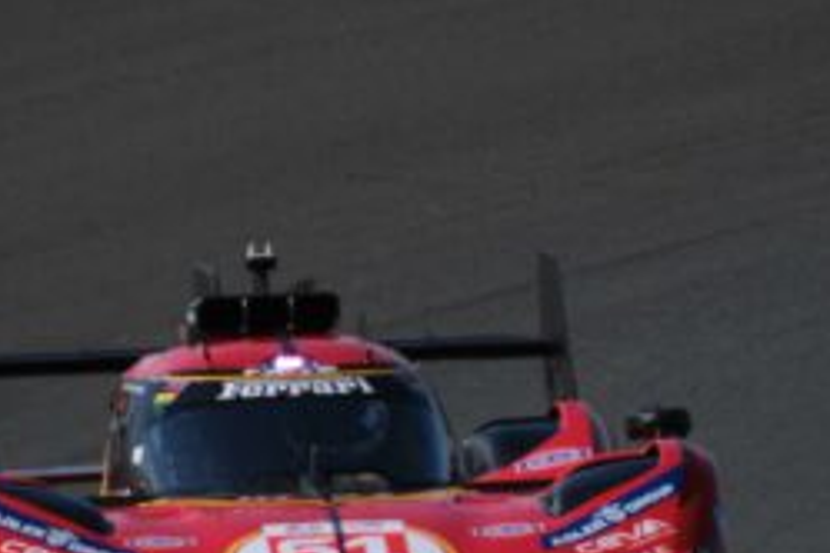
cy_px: 698
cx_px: 422
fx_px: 41335
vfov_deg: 0.8
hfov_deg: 1.2
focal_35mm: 1793
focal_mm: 379.3
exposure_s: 1/2000
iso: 250
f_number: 6.3
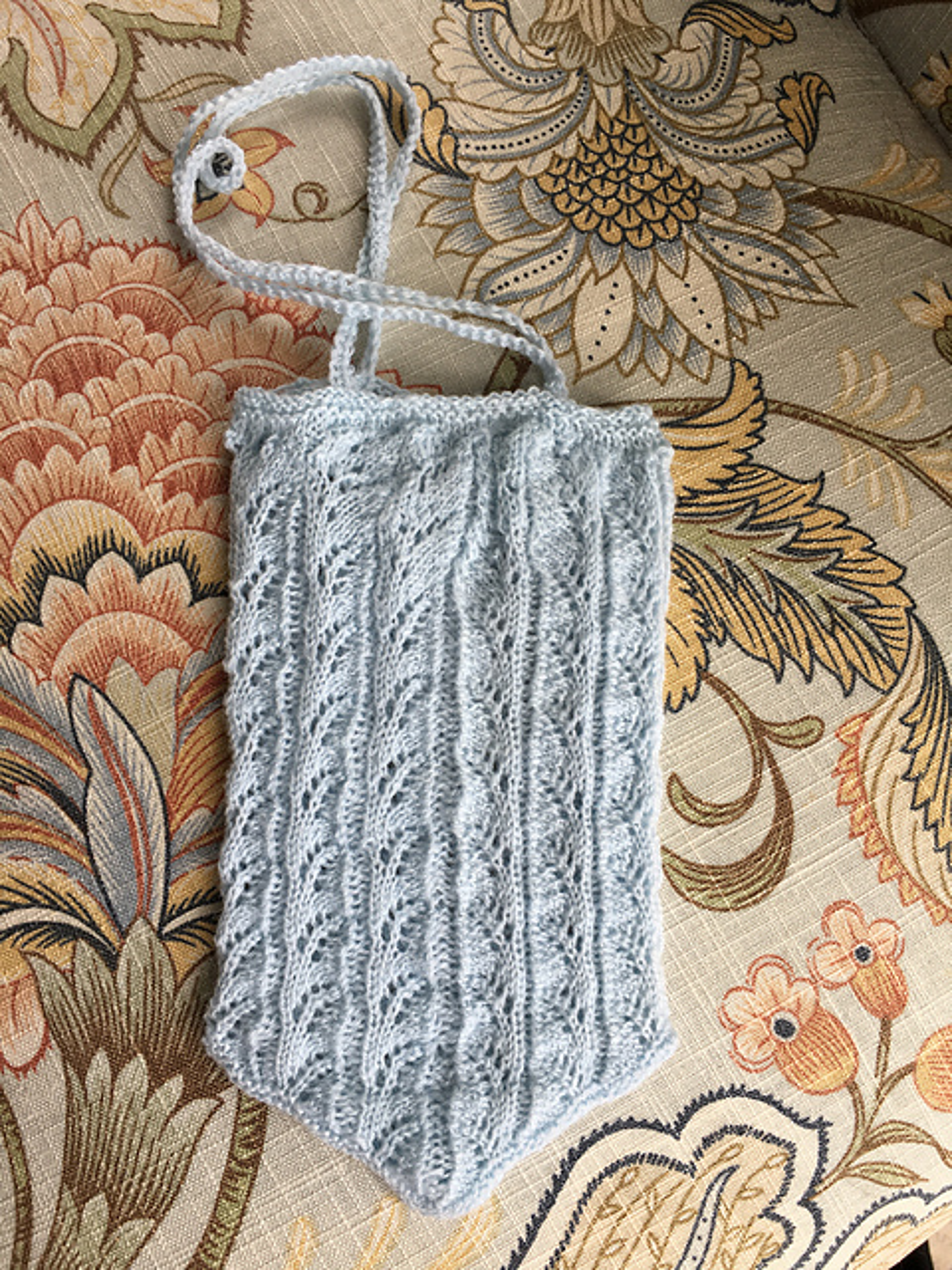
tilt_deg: -80.6
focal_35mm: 29
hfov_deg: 48.2
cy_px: 635
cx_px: 476
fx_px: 1063
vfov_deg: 61.7
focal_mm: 4.15
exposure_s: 1/120
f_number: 2.2
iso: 25
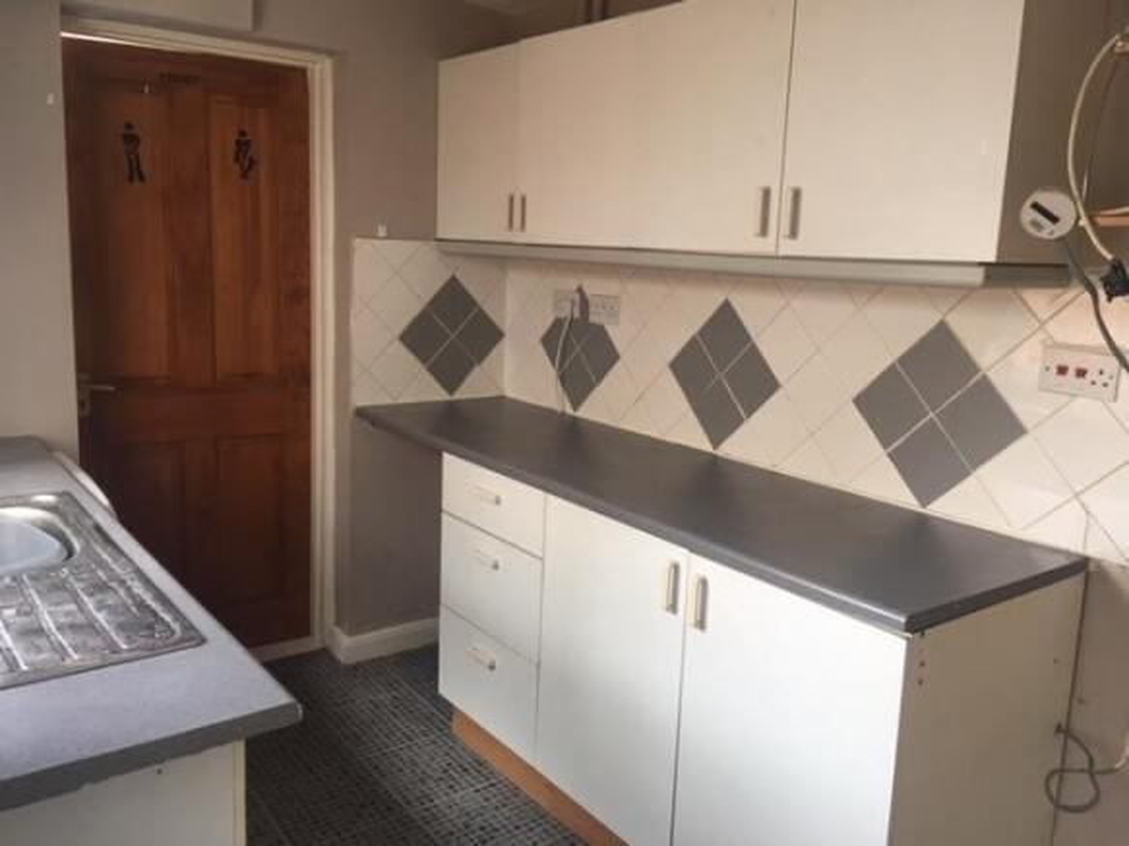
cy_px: 423
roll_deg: -2.6
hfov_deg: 61.7
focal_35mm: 29
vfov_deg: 48.2
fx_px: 946
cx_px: 564
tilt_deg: -9.1
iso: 32
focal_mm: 4.15
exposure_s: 1/17
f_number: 2.2
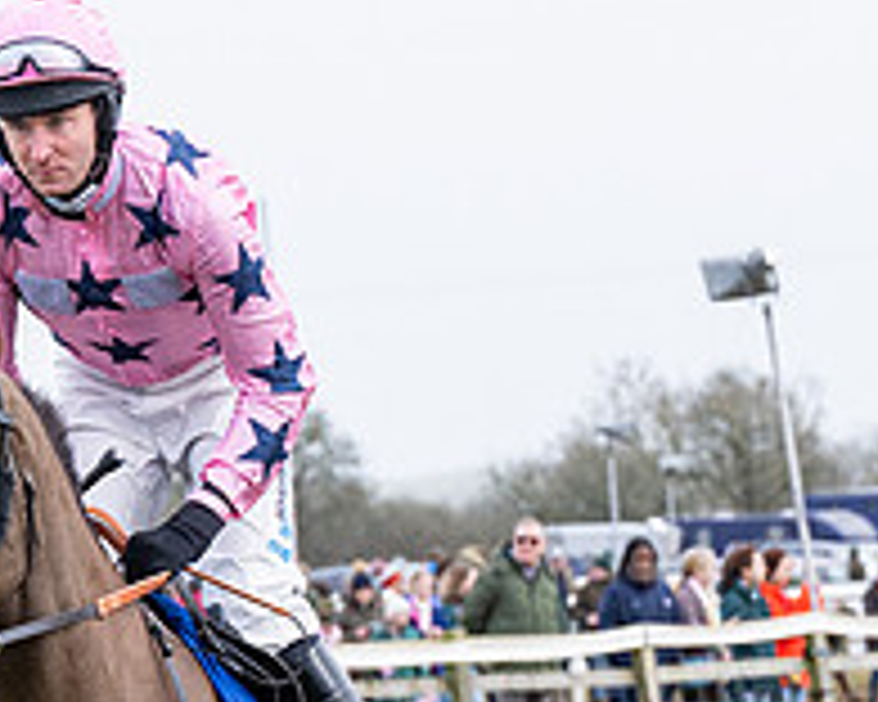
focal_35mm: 364
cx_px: 149
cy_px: 907
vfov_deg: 4.2
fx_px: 9459
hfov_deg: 5.3
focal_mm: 70
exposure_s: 1/1600
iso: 800
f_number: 4
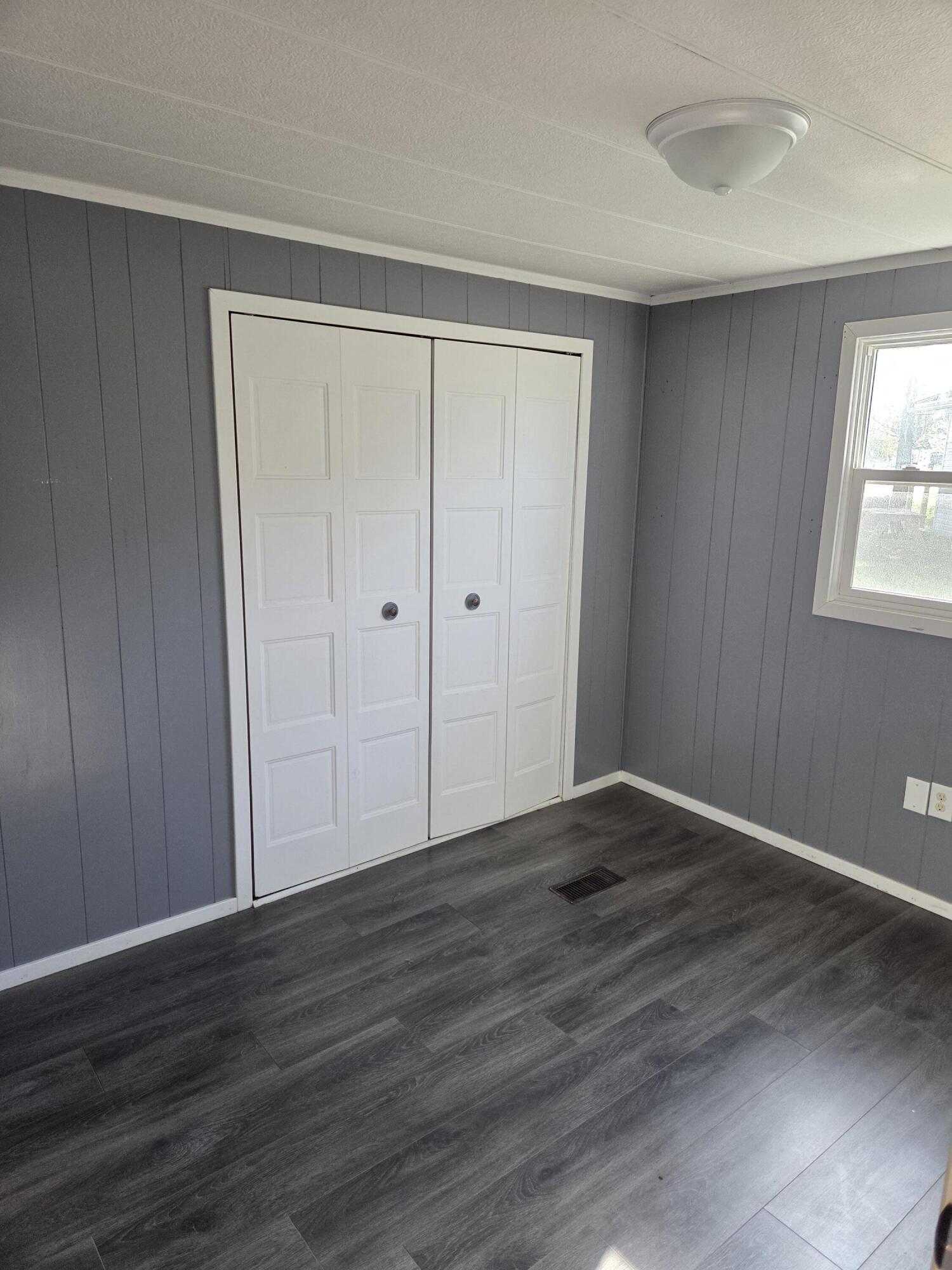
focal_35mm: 23
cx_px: 476
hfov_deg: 58.9
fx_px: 843
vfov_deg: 73.9
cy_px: 635
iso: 200
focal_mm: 5.4
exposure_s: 1/180
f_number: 1.8
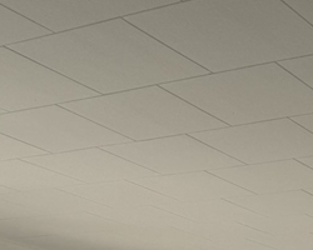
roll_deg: -1.8
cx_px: 264
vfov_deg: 14.1
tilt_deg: -3.7
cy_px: 454
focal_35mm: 96
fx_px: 889
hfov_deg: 19.7
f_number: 1.78
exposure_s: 1/938
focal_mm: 6.76
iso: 80
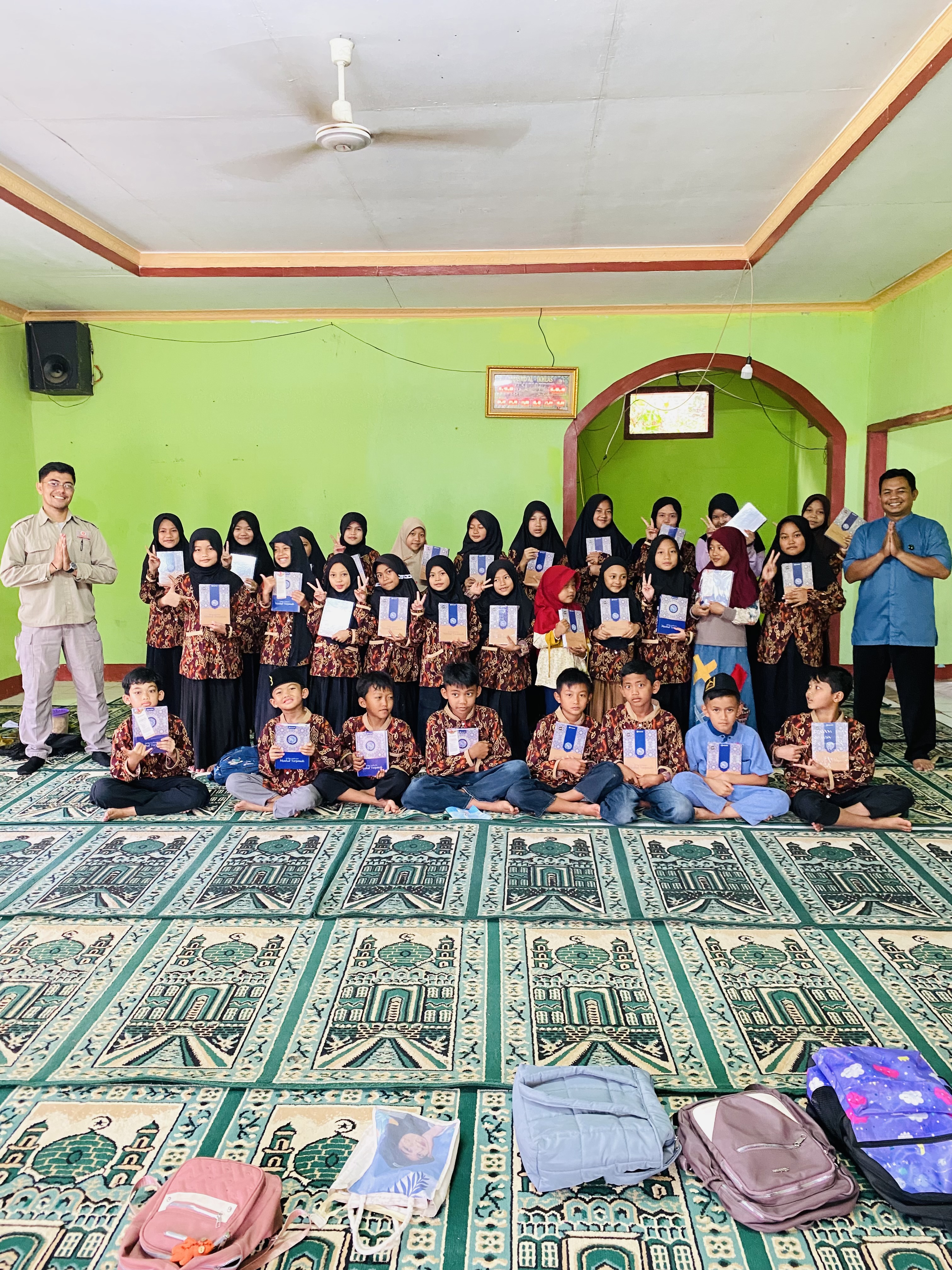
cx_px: 476
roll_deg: -0.6
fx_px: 953
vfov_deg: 67.3
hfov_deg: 53.1
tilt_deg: -6.2
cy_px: 635
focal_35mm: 26
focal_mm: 4.25
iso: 500
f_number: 1.8
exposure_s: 1/25
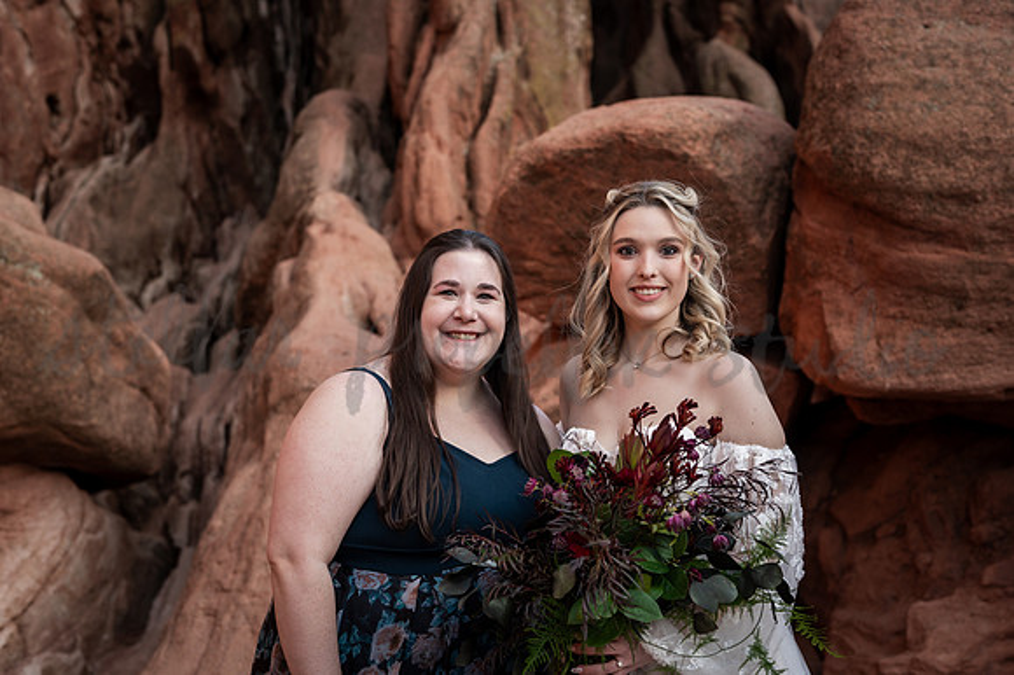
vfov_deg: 26.0
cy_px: 338
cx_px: 507
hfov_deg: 38.2
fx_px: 1462
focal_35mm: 52
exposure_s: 1/200
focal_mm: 50
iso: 250
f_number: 4
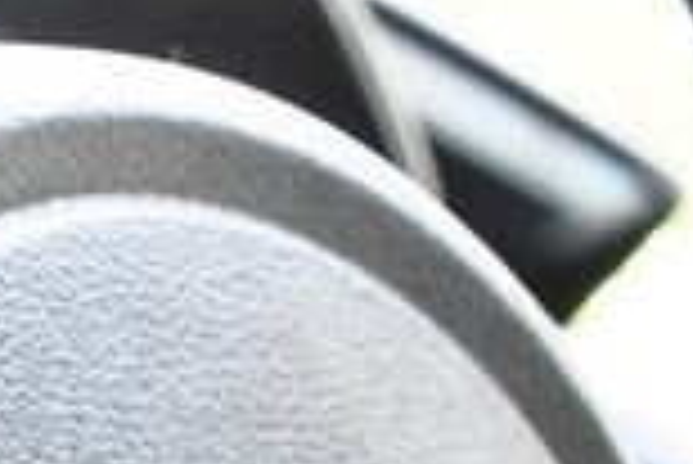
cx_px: -500
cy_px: 903
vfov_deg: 11.2
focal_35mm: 112
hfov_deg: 15.9
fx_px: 2158
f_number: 3.5
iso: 2200
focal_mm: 18
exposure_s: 1/125
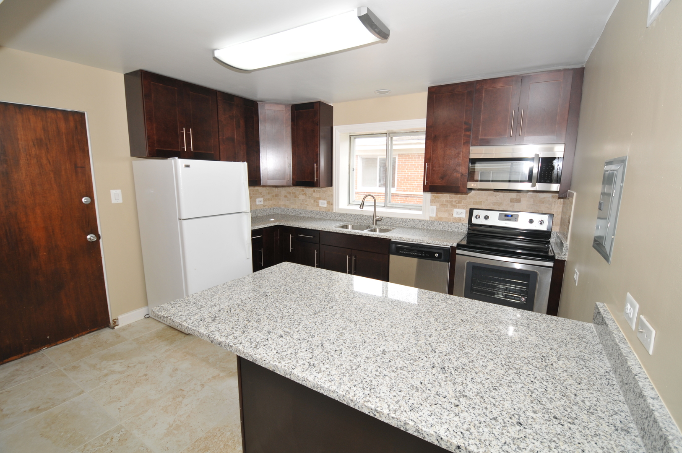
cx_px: 341
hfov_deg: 100.5
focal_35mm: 15
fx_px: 284
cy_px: 226
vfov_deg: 77.2
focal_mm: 10
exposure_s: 1/100
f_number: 4
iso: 200
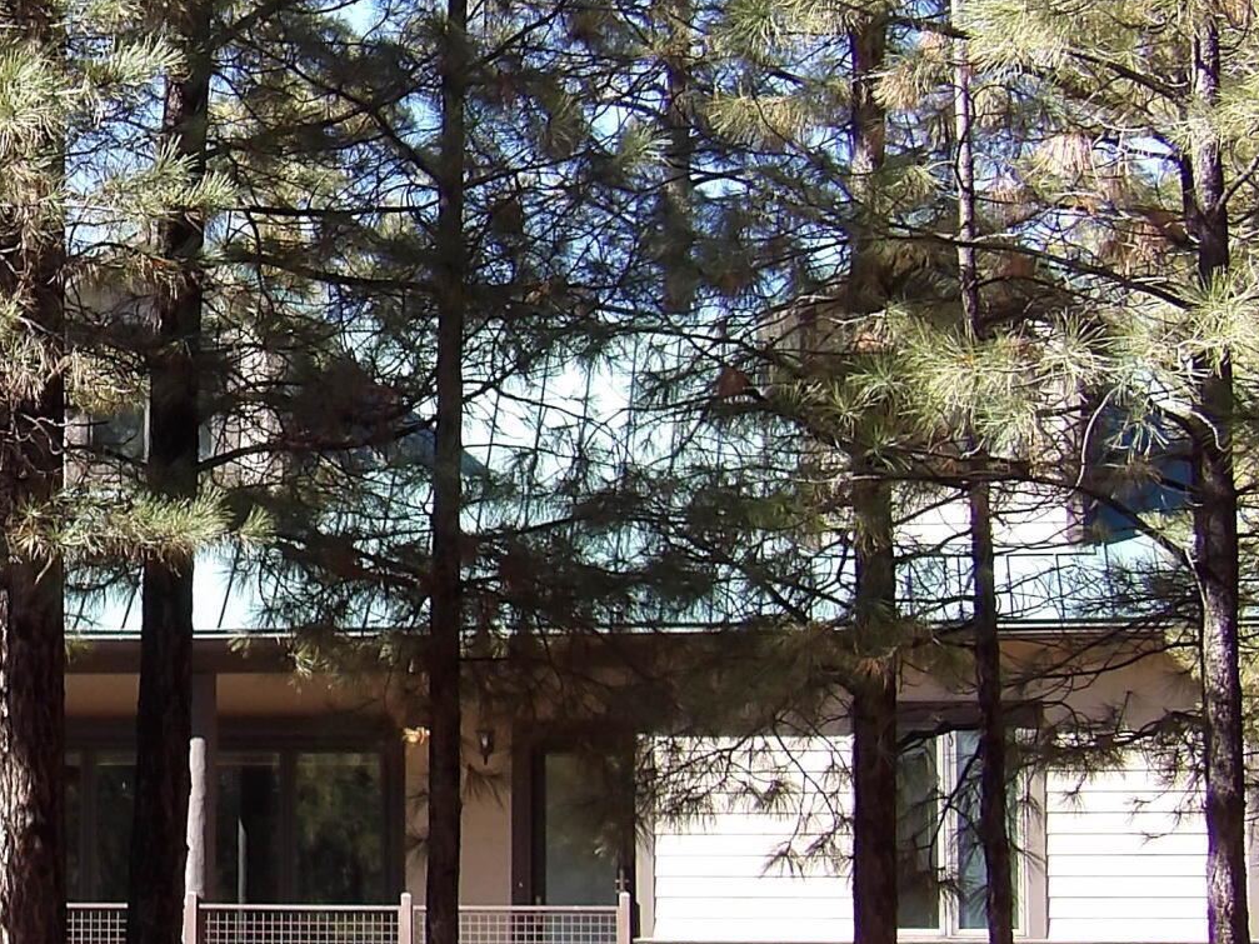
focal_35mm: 137
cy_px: 441
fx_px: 4982
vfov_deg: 10.8
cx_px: -133
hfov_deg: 14.1
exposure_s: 1/153
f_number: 3.8
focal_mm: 8.2
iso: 100
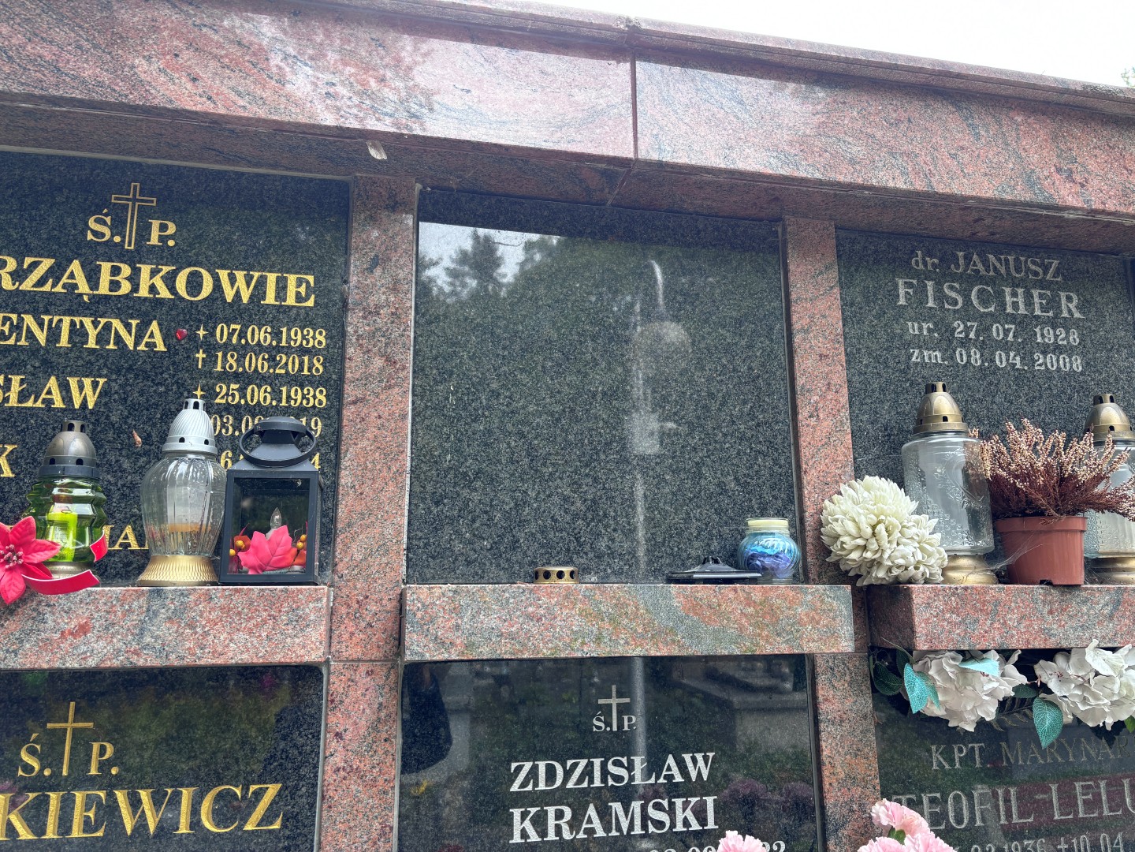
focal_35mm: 26
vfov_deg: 53.1
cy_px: 426
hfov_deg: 67.3
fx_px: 852
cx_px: 568
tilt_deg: +10.4
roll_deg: +1.1
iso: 40
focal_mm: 5.96
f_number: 1.6
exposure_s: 1/121
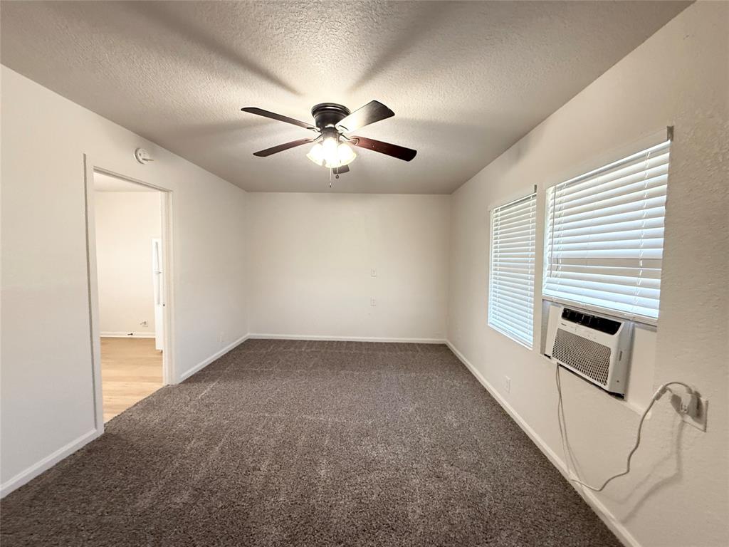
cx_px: 364
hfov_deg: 102.1
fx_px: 295
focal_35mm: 14
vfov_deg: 85.7
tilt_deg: -4.0
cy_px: 274
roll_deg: -1.9
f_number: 2.2
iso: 250
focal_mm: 2.22
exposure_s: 1/60
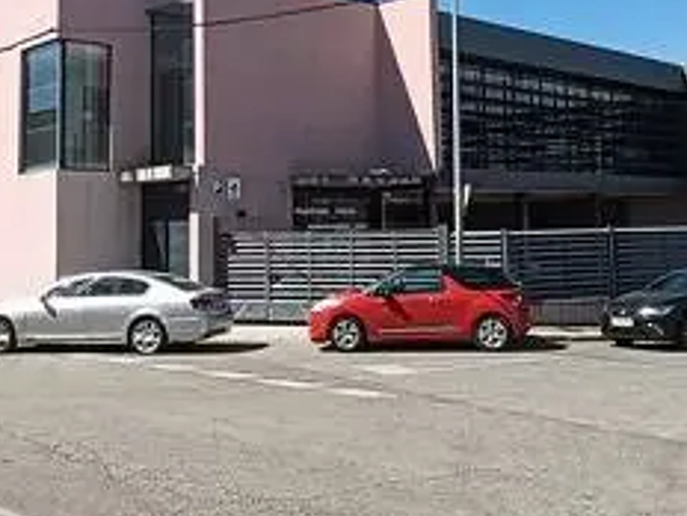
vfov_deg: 36.0
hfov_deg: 47.7
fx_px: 774
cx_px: 389
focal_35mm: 39
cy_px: 133
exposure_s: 1/1326
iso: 50
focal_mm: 1.65
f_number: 2.2
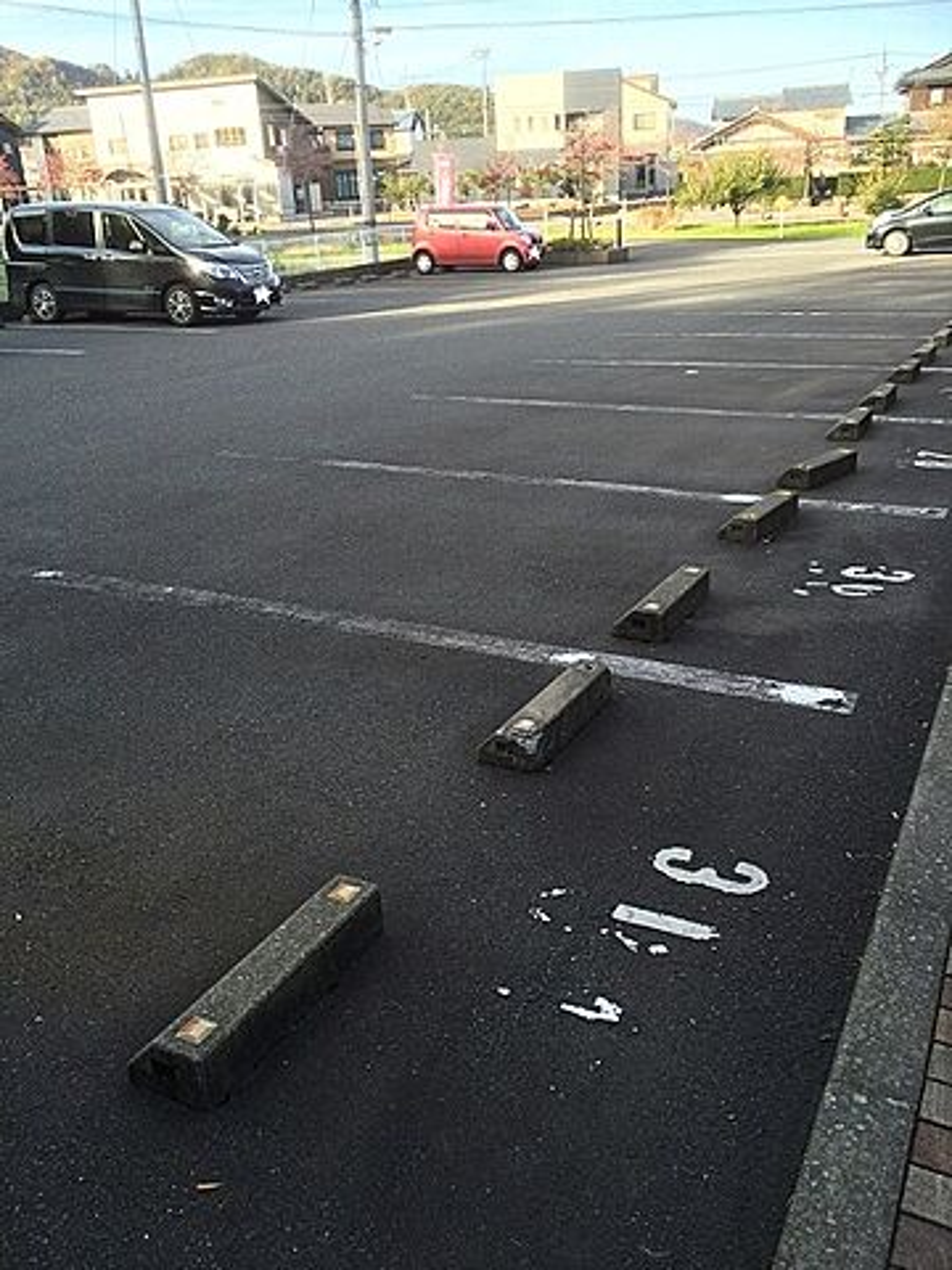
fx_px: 1063
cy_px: 635
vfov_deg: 61.7
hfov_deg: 48.2
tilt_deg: -23.0
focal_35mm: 29
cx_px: 476
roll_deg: +3.1
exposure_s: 1/306
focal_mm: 4.15
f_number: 2.2
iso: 32
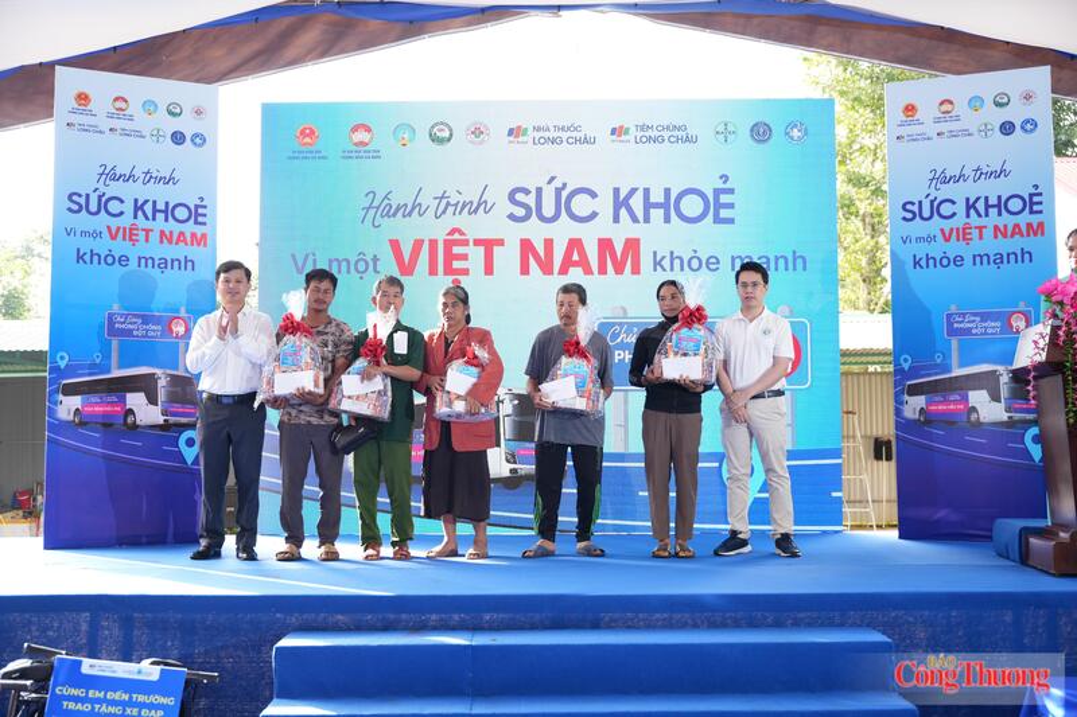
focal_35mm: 38
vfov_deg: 35.0
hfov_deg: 50.7
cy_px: 358
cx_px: 538
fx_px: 1137
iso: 200
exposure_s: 1/200
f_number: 2.8
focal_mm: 38
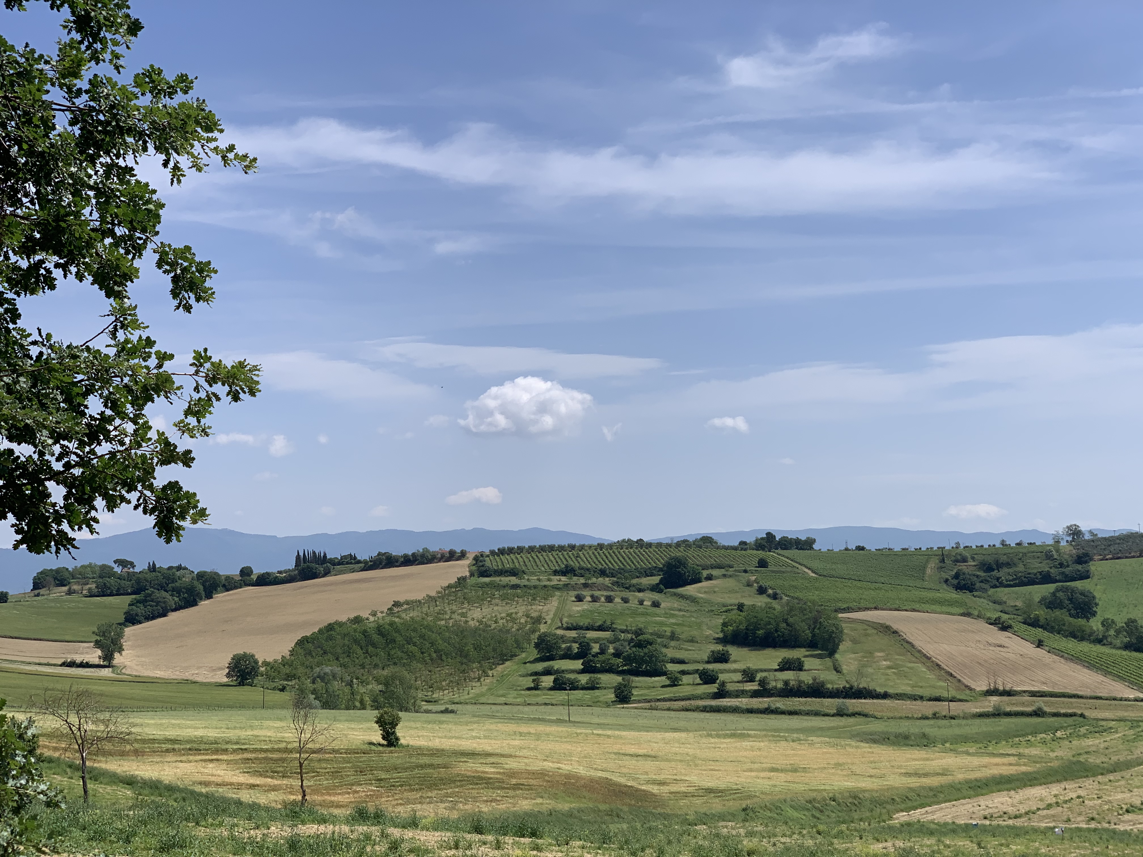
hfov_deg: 36.8
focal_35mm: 52
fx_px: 1717
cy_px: 428
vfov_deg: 28.0
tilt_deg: +6.0
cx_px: 572
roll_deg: +1.3
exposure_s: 1/1996
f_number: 2.4
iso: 16
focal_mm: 6
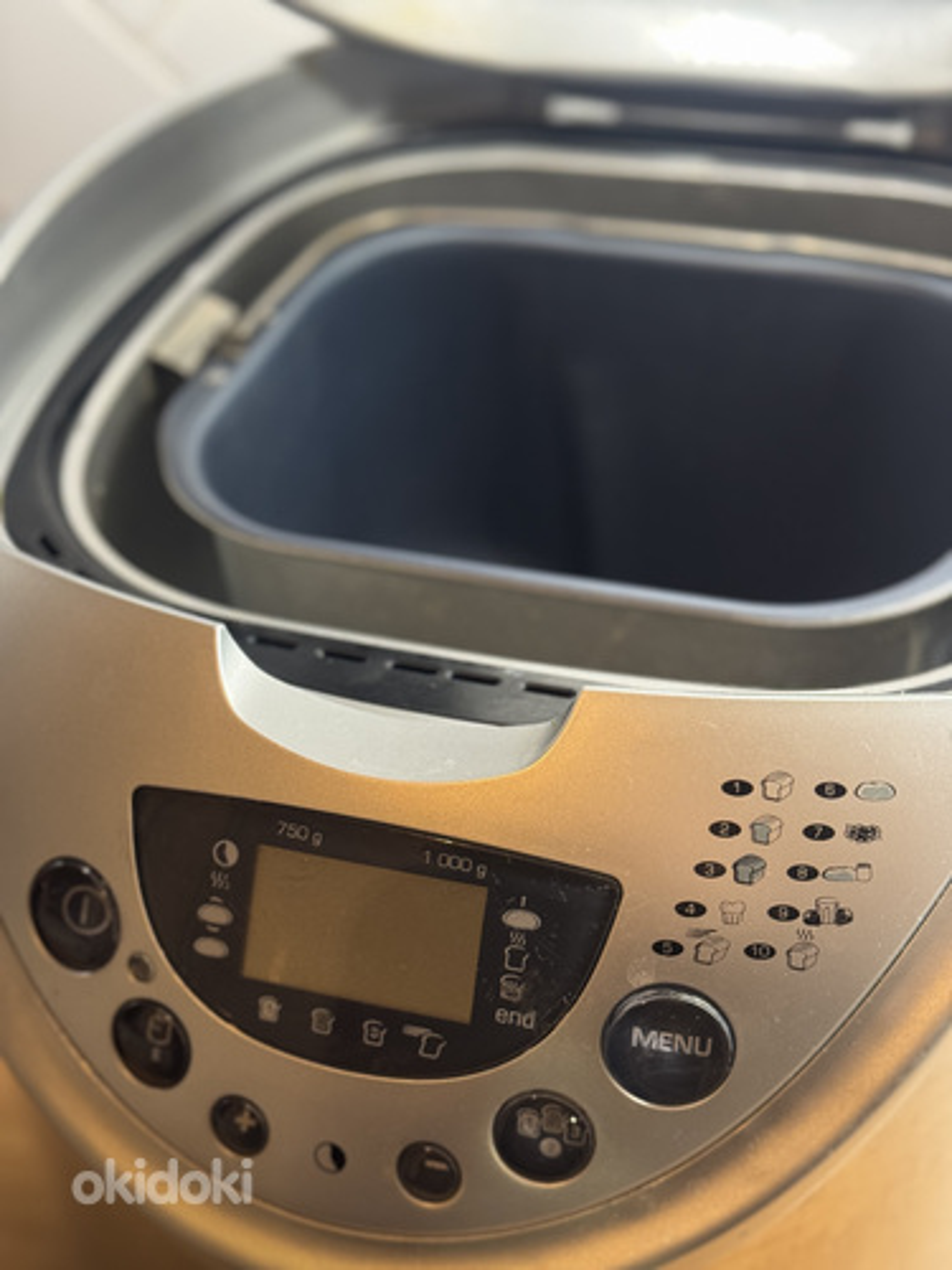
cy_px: 635
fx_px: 1760
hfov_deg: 30.3
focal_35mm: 48
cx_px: 476
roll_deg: +4.8
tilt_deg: -41.1
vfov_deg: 39.7
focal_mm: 6.76
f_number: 1.78
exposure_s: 1/41
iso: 250
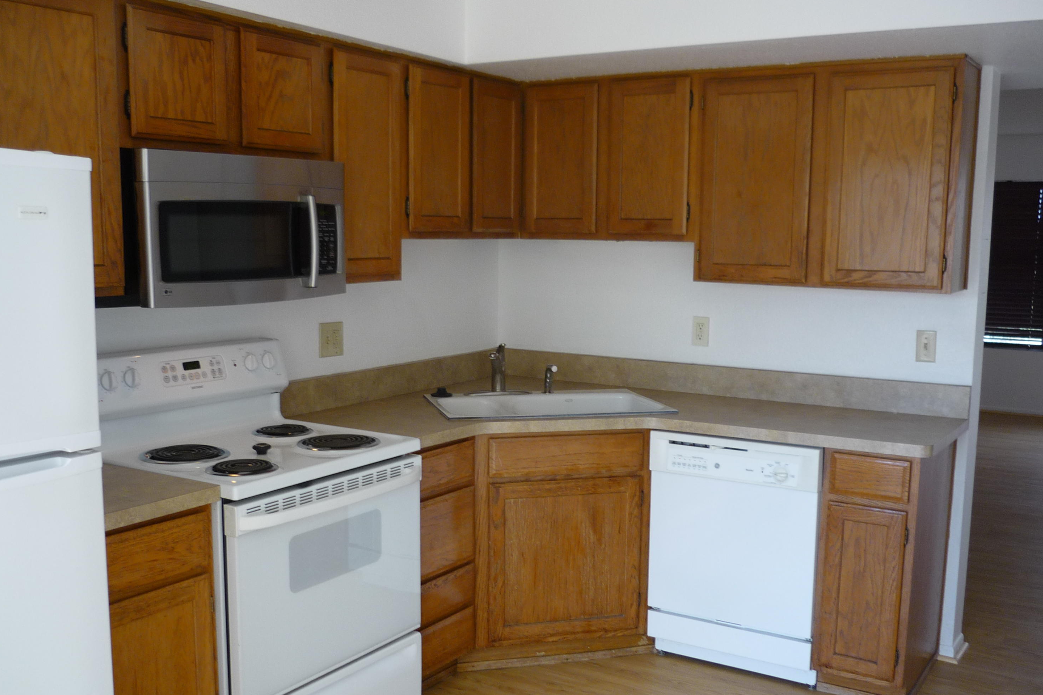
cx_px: 528
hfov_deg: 54.4
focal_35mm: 35
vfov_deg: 37.8
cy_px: 385
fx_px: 1014
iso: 100
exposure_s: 1/30
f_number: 2.8
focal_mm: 5.5
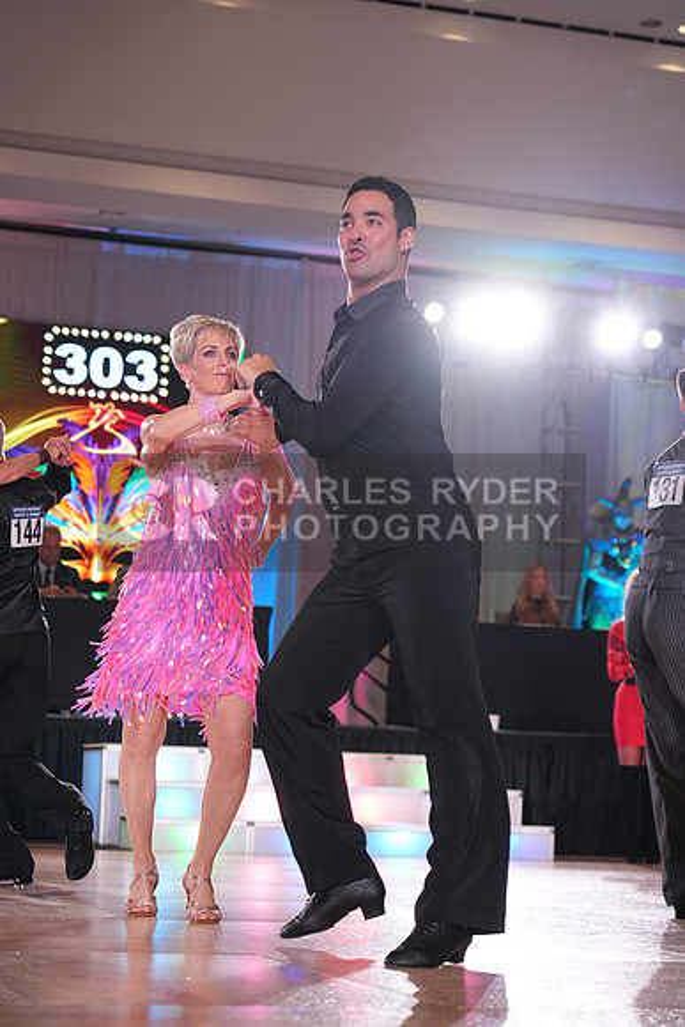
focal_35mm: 77
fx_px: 2196
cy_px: 514
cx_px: 342
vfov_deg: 26.3
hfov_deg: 17.7
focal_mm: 77
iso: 2000
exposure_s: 1/400
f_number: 4
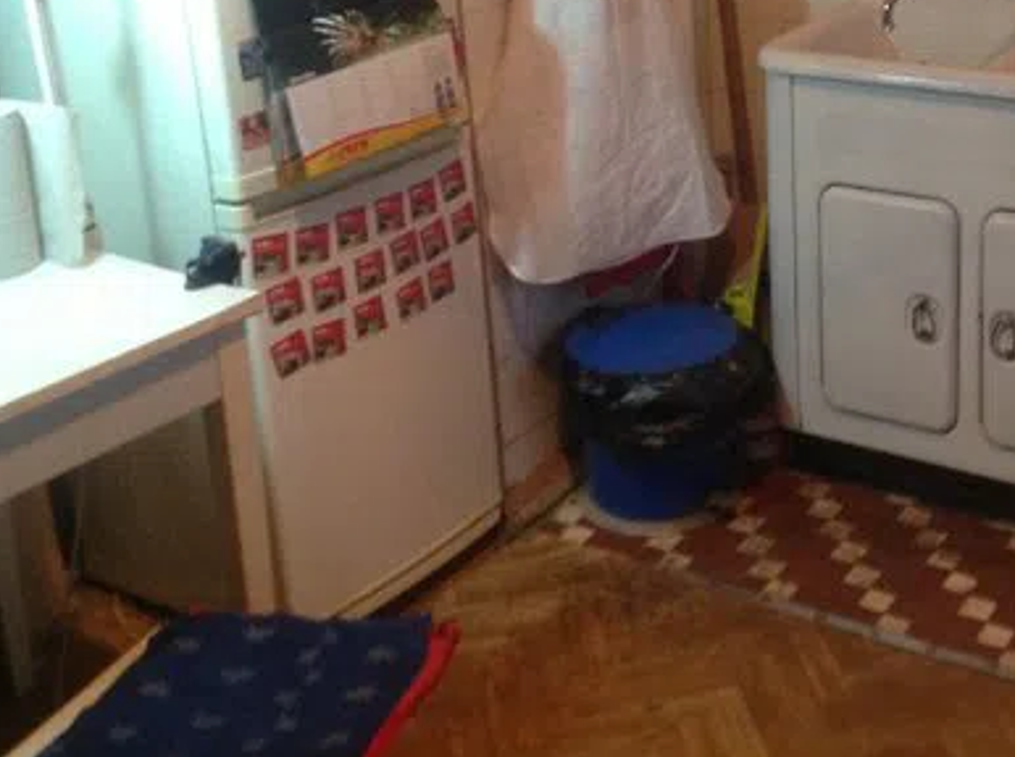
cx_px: 810
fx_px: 1697
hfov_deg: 32.4
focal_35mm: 58
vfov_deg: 24.8
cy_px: 168
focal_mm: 4.28
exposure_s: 1/15
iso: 400
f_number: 2.4
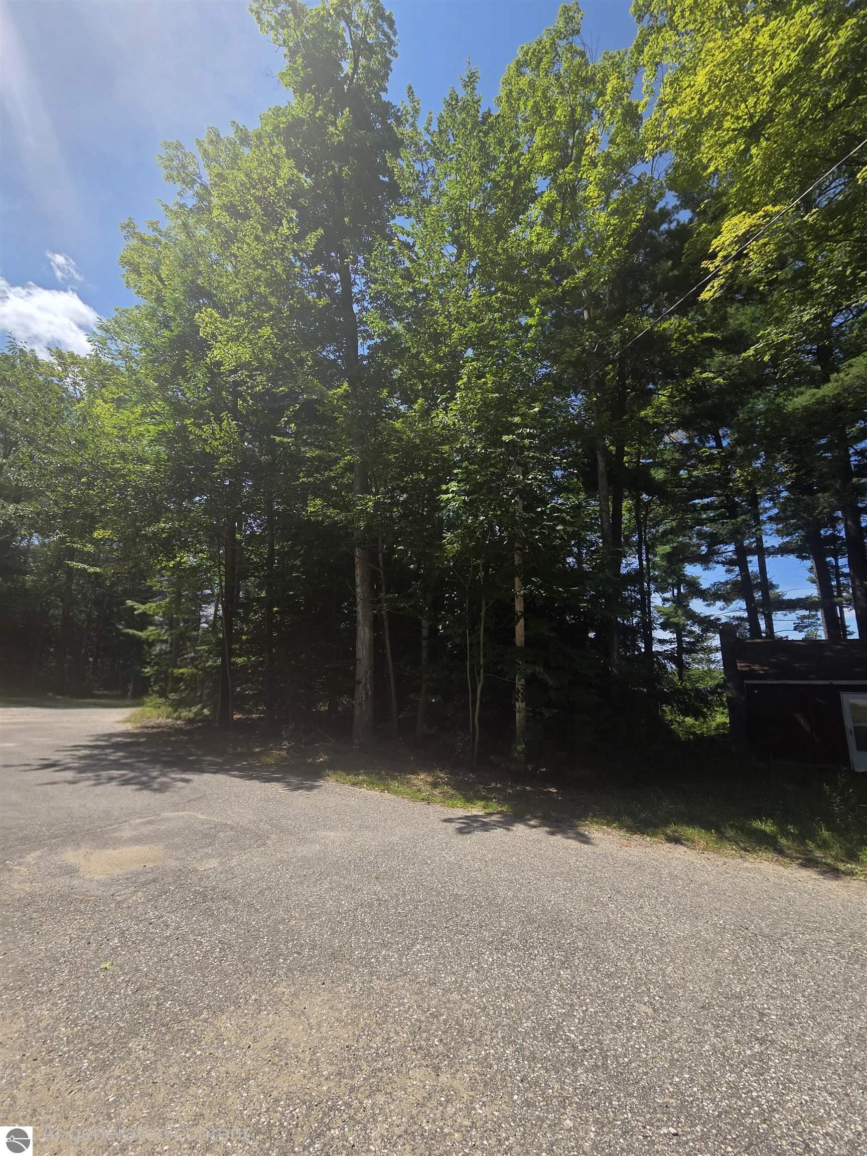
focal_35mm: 13
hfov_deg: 89.9
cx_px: 434
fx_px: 434
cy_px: 578
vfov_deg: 106.2
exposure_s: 1/1667
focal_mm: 2.2
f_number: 2.2
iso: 50
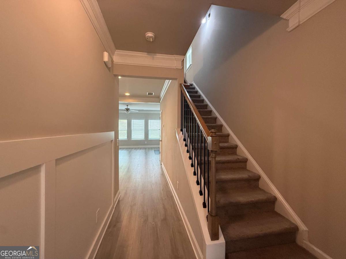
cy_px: 130
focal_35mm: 14
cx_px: 173
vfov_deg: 85.7
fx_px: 140
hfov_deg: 102.1
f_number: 2.2
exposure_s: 1/120
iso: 500
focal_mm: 2.22
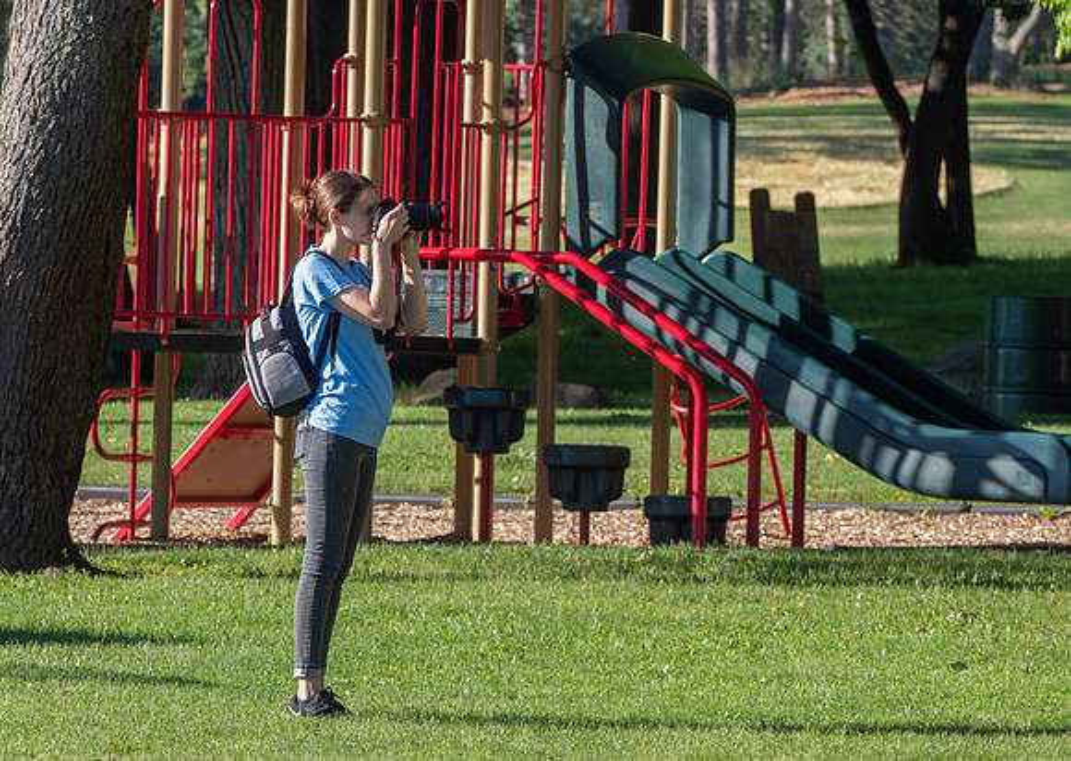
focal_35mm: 391
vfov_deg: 3.7
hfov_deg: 5.2
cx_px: 334
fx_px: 11865
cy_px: 300
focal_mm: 135
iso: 200
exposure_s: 1/250
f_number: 7.1
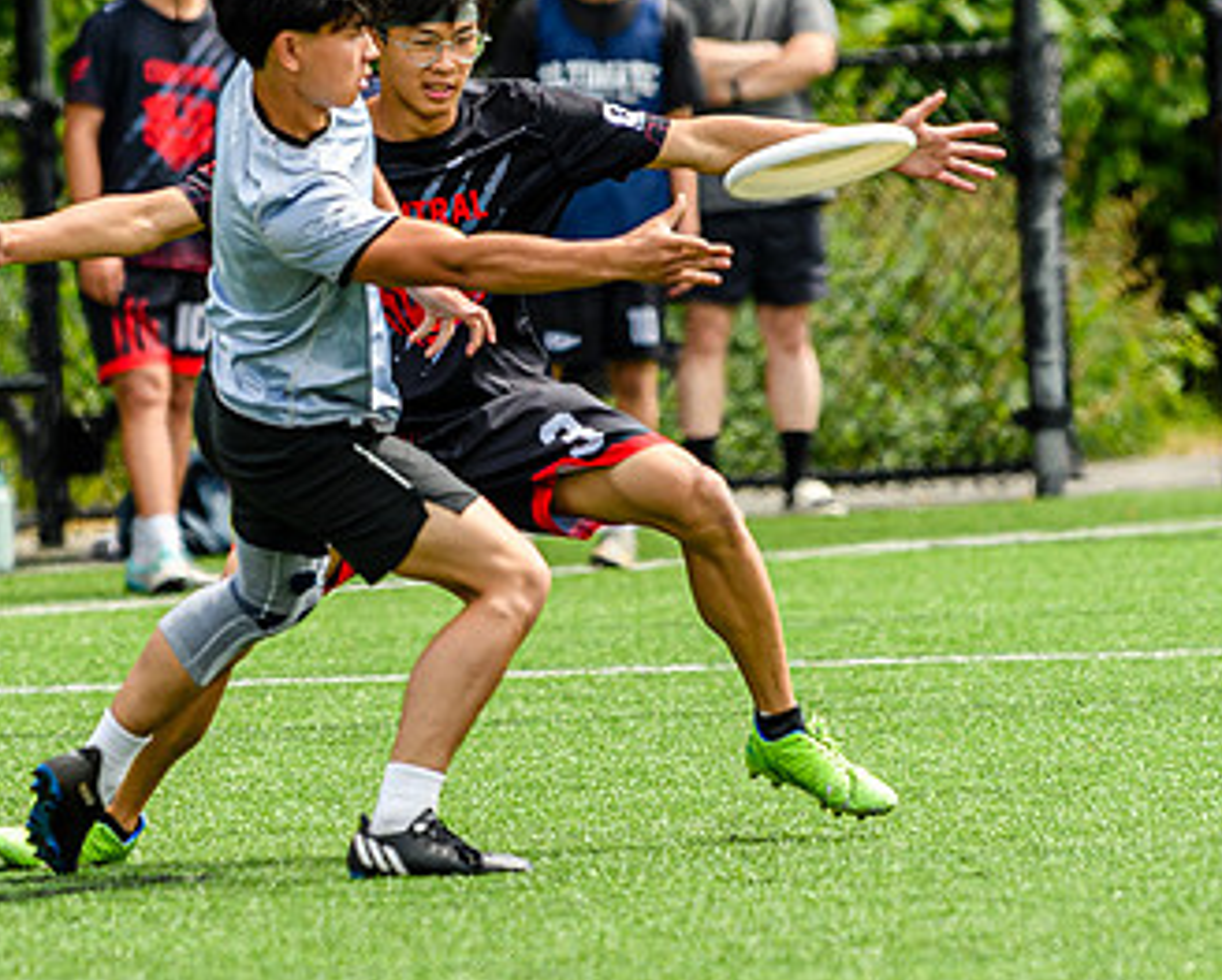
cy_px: 459
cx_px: 542
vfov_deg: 1.9
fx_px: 28923
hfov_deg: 2.4
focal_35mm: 799
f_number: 3.2
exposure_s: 1/1250
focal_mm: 200
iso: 160
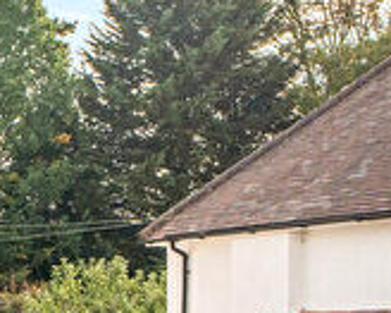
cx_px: -284
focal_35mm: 124
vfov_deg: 12.1
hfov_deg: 14.0
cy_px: 400
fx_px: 1434
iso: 400
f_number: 8
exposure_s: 1/2000
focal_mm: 21
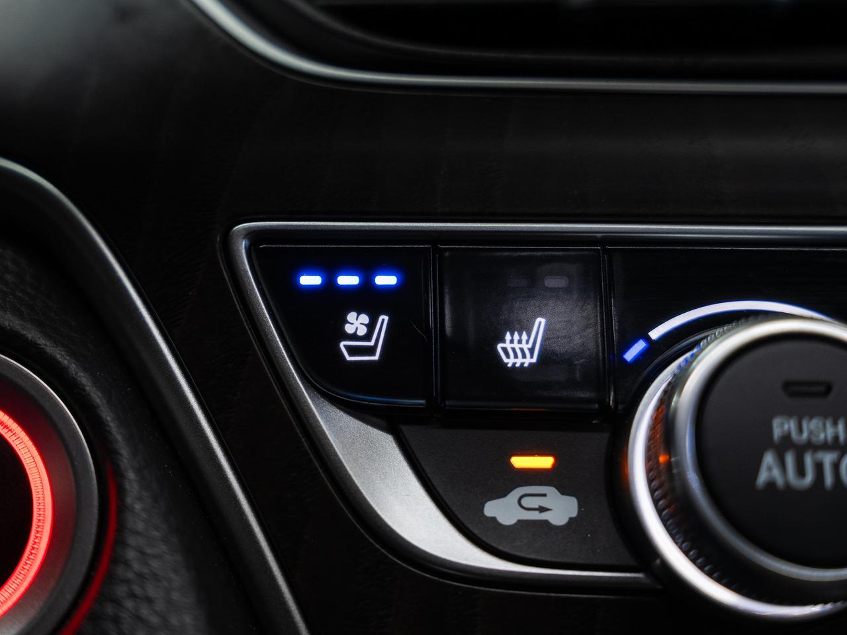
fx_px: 1396
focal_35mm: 57
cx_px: 330
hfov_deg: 33.6
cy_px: 263
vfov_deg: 25.6
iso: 400
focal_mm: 42
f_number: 3.5
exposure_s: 1/50
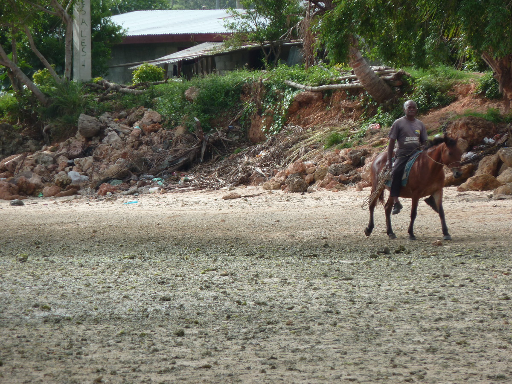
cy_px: 192
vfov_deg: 5.0
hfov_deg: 6.6
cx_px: 256
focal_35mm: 300
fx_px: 4437
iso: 80
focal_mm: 49.2
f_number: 4.9
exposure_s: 1/320
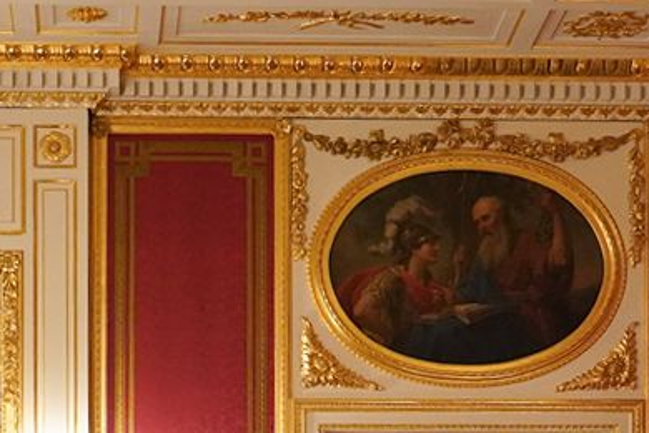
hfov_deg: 16.6
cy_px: 759
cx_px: 168
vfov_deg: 10.5
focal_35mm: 123
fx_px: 2217
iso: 3200
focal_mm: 24
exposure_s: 1/80
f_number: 4.5
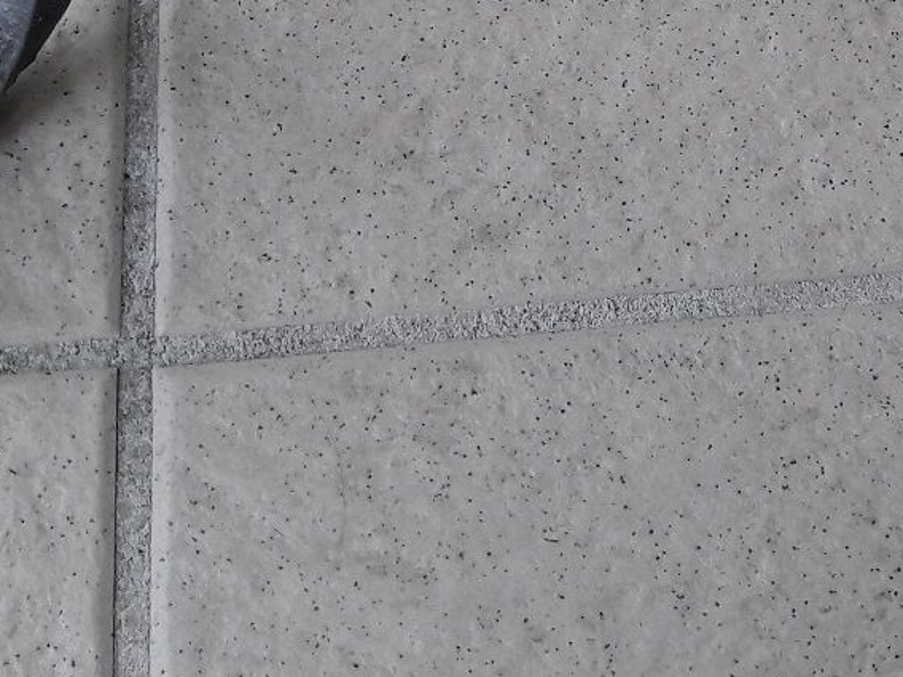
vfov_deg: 13.3
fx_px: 2660
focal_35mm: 102
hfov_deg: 18.9
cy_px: -476
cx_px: 807
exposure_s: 1/127
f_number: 1.9
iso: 40
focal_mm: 3.7
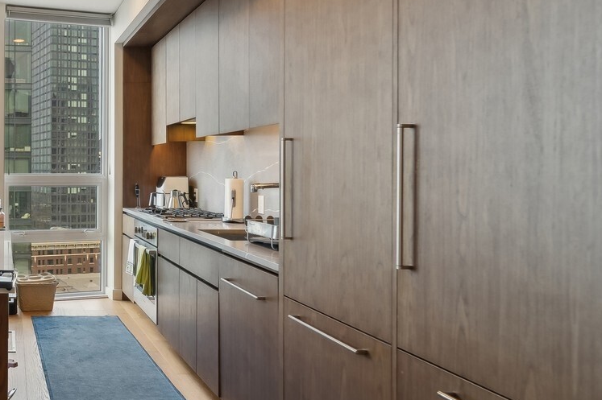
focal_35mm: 30
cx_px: -8
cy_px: 177
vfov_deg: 43.5
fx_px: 501
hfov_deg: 49.7
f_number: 8
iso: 200
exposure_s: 1/20
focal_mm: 14
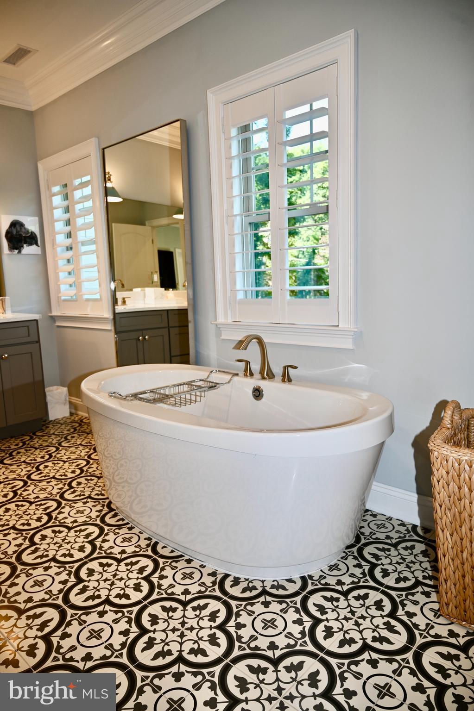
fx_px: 474
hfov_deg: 53.1
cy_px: 356
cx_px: 237
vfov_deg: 73.8
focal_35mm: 24
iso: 125
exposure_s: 1/60
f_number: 4
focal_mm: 24
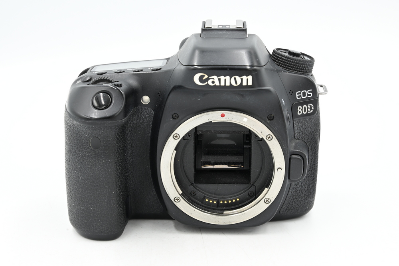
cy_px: 133
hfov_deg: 28.1
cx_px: 200
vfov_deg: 18.9
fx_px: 798
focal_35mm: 72
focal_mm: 72
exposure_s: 1/15
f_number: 14
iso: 200
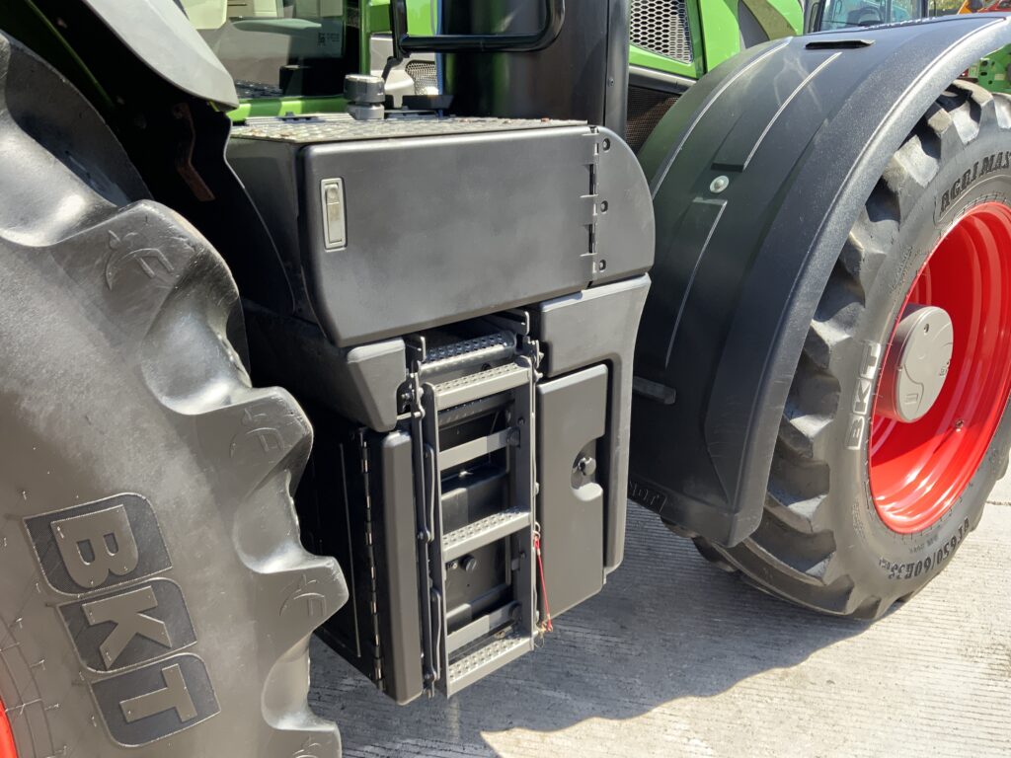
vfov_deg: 48.2
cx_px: 506
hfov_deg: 61.7
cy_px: 379
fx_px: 847
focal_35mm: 29
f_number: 1.8
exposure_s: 1/215
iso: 16
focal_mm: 3
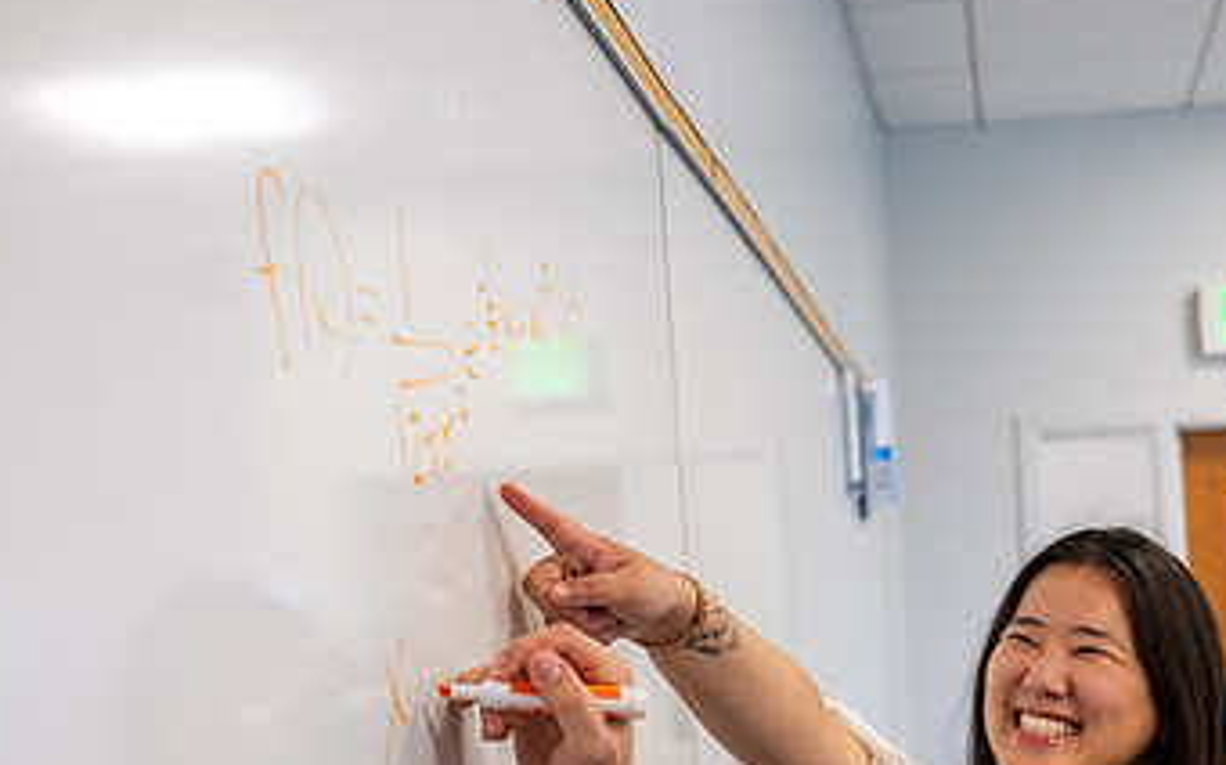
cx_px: 865
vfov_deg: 21.8
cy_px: 573
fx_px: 1970
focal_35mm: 59
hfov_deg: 34.1
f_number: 3.2
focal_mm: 29.5
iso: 800
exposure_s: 1/160
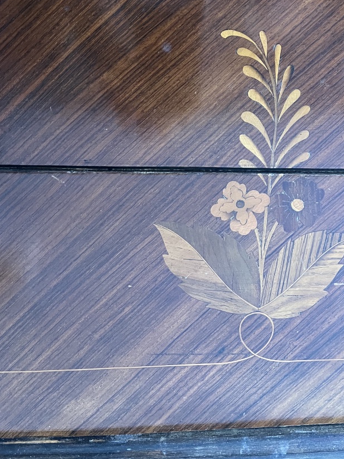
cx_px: 242
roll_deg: -2.1
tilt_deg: -10.3
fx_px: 503
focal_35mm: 38
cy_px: 132
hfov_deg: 37.1
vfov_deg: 47.7
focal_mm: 5.1
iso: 500
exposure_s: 1/44
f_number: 1.6
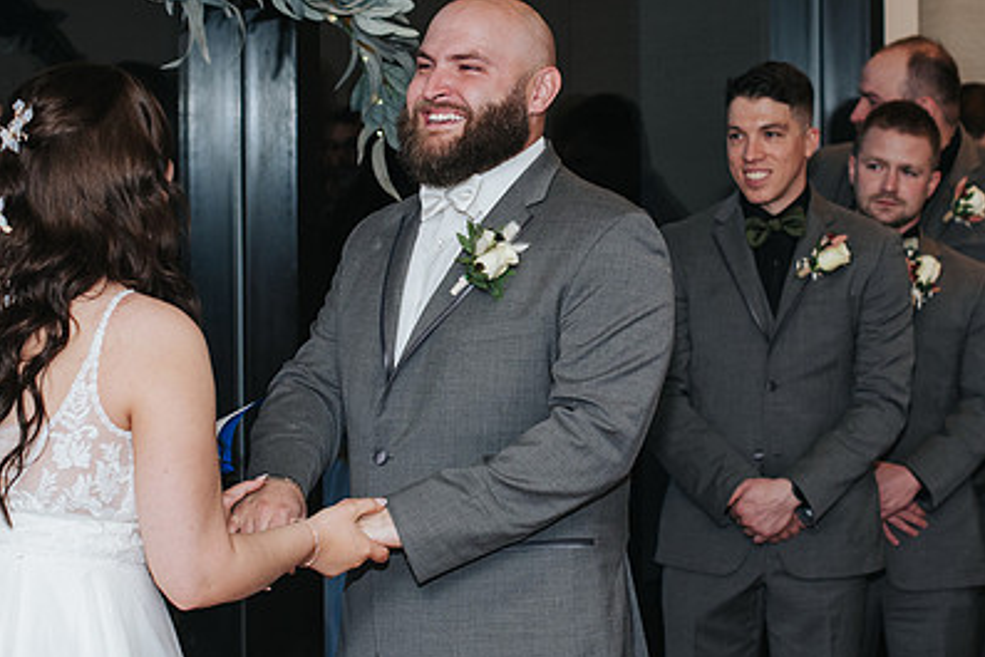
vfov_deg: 13.5
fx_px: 2764
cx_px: 513
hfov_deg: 20.2
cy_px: 174
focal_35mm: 101
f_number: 3.2
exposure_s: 1/200
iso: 800
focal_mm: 50
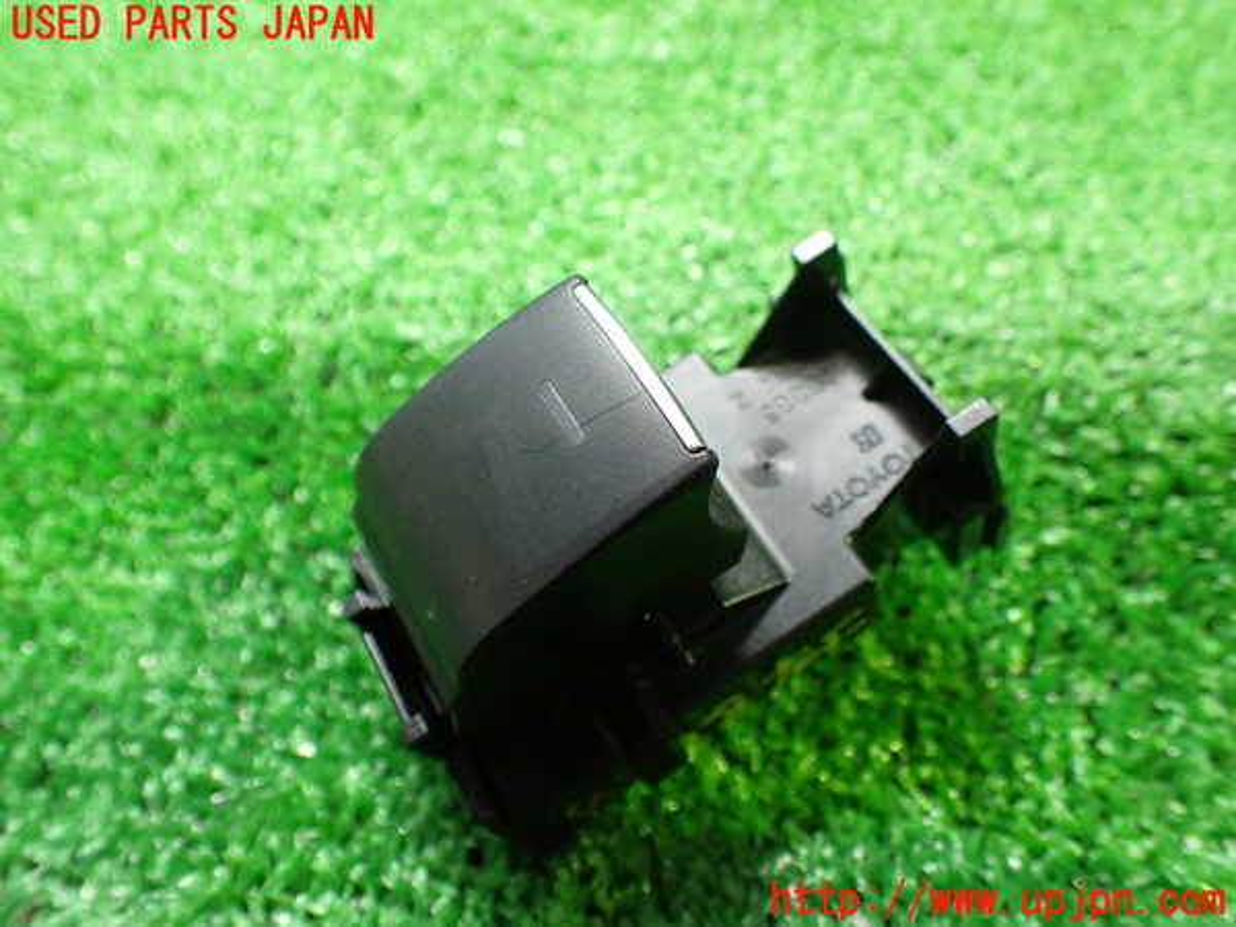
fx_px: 1071
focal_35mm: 30
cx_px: 618
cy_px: 464
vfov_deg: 46.8
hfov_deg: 60.0
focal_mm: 5.4
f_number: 2.3
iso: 800
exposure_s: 1/60
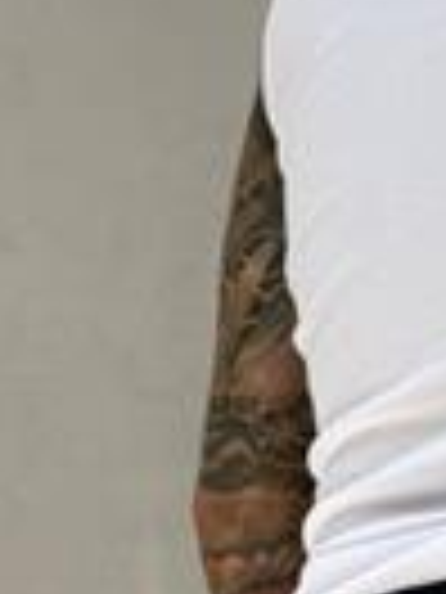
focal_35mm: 146
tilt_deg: +1.3
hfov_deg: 10.0
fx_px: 2508
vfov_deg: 12.0
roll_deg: +0.1
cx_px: 550
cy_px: 1188
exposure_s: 1/728
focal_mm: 6.76
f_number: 1.78
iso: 100
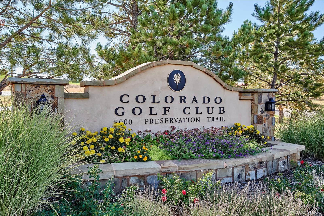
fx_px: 270
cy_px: 108
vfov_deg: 43.6
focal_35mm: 30
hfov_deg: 61.9
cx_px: 162
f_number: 10
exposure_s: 1/200
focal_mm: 30
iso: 400
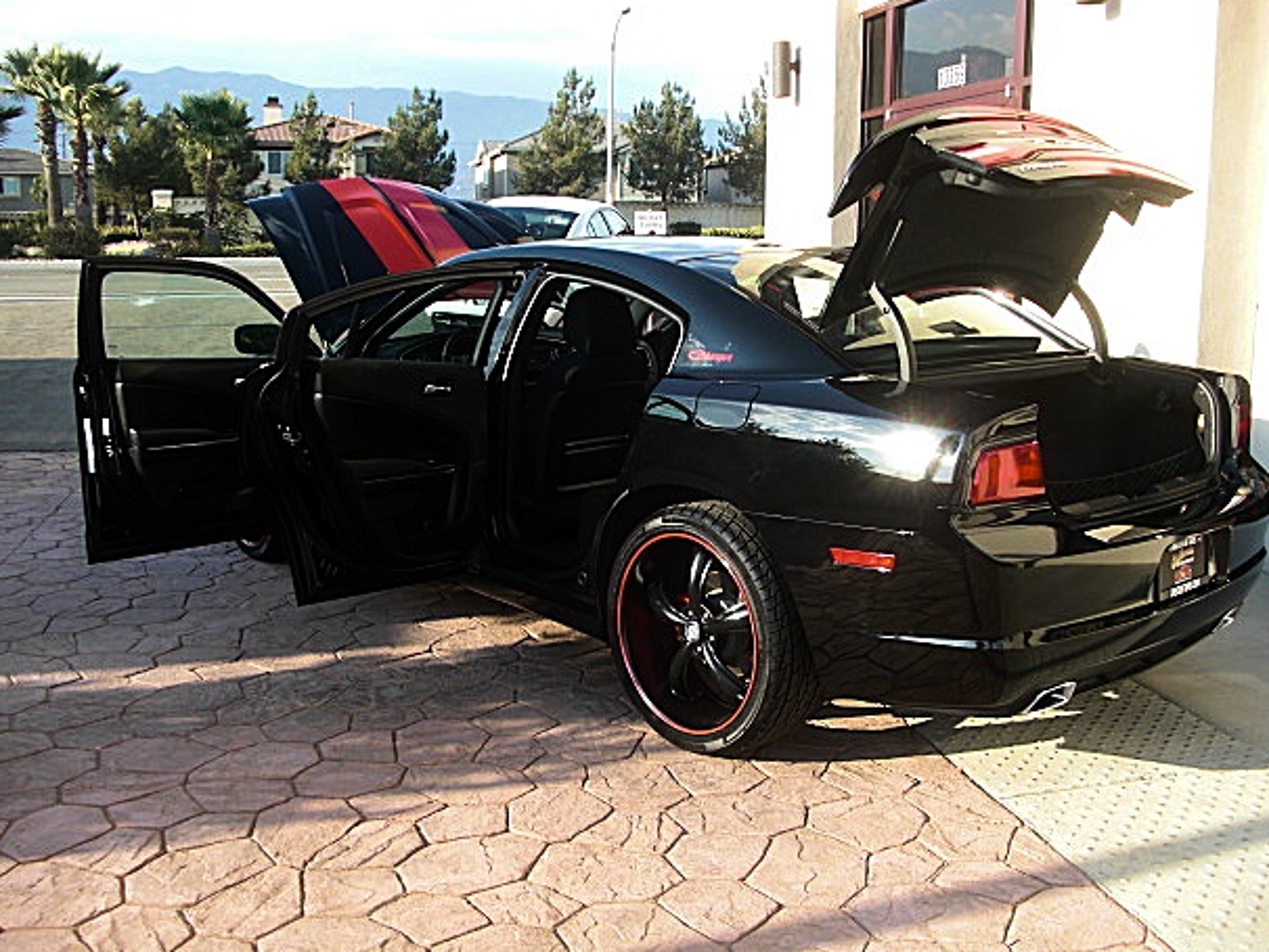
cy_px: 475
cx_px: 662
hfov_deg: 48.9
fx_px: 1394
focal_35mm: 38
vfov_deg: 37.7
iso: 50
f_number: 2.8
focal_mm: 6.3
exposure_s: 1/200
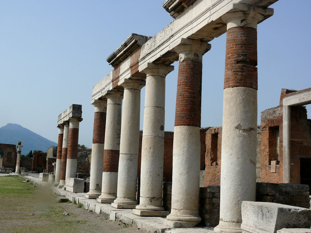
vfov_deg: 27.0
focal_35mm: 54
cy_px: 116
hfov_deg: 35.5
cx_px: 156
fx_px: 485
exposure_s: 1/400
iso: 100
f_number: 8
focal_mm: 11.3
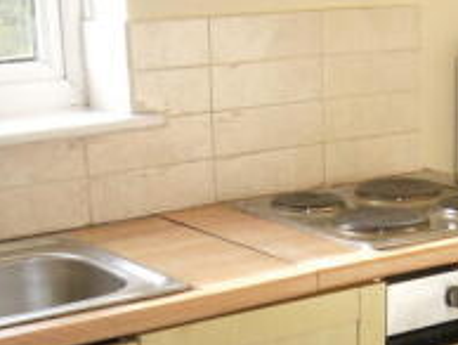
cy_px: 377
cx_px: 306
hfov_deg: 23.2
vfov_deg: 17.1
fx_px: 1113
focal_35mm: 84
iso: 80
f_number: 2.8
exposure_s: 1/60
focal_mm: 4.6
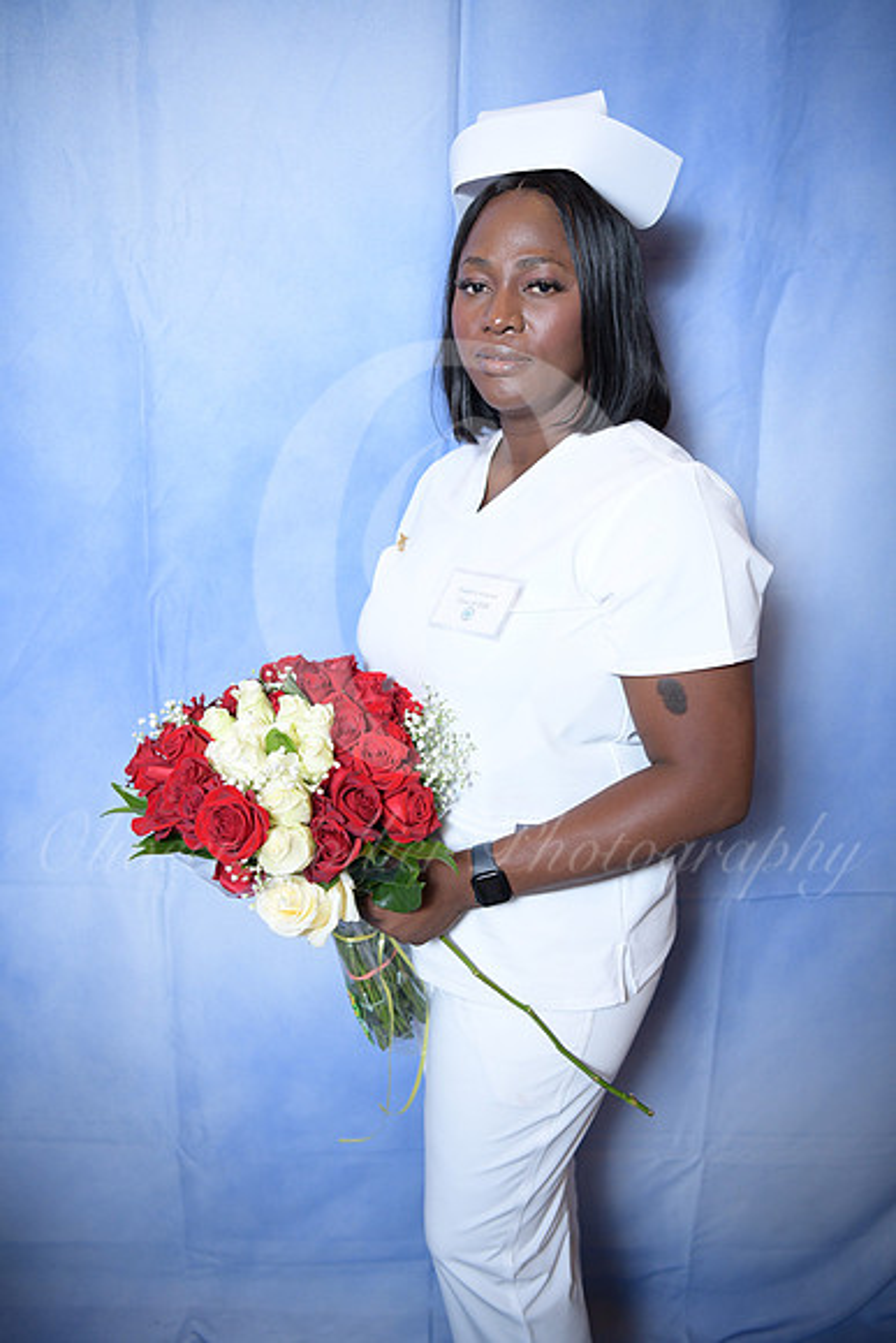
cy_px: 672
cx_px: 448
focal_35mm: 34
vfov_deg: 55.8
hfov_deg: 38.9
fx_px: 1268
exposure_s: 1/125
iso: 1000
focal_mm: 34
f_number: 2.8
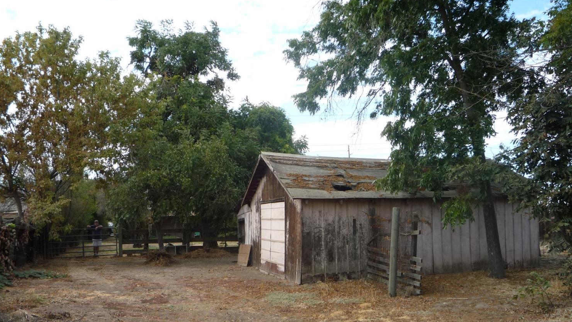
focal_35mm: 33
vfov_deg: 35.4
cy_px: 206
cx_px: 283
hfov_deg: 59.5
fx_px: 500
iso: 100
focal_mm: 5.2
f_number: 4
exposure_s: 1/250
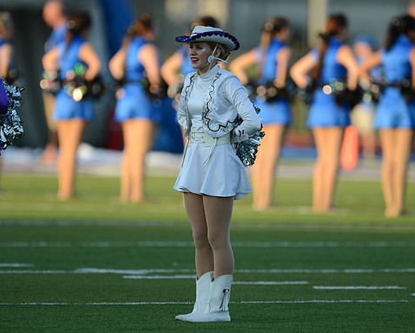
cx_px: 176
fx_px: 7653
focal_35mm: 623
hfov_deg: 3.1
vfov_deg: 2.5
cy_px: 166
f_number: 4
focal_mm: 550
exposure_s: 1/2500
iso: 800
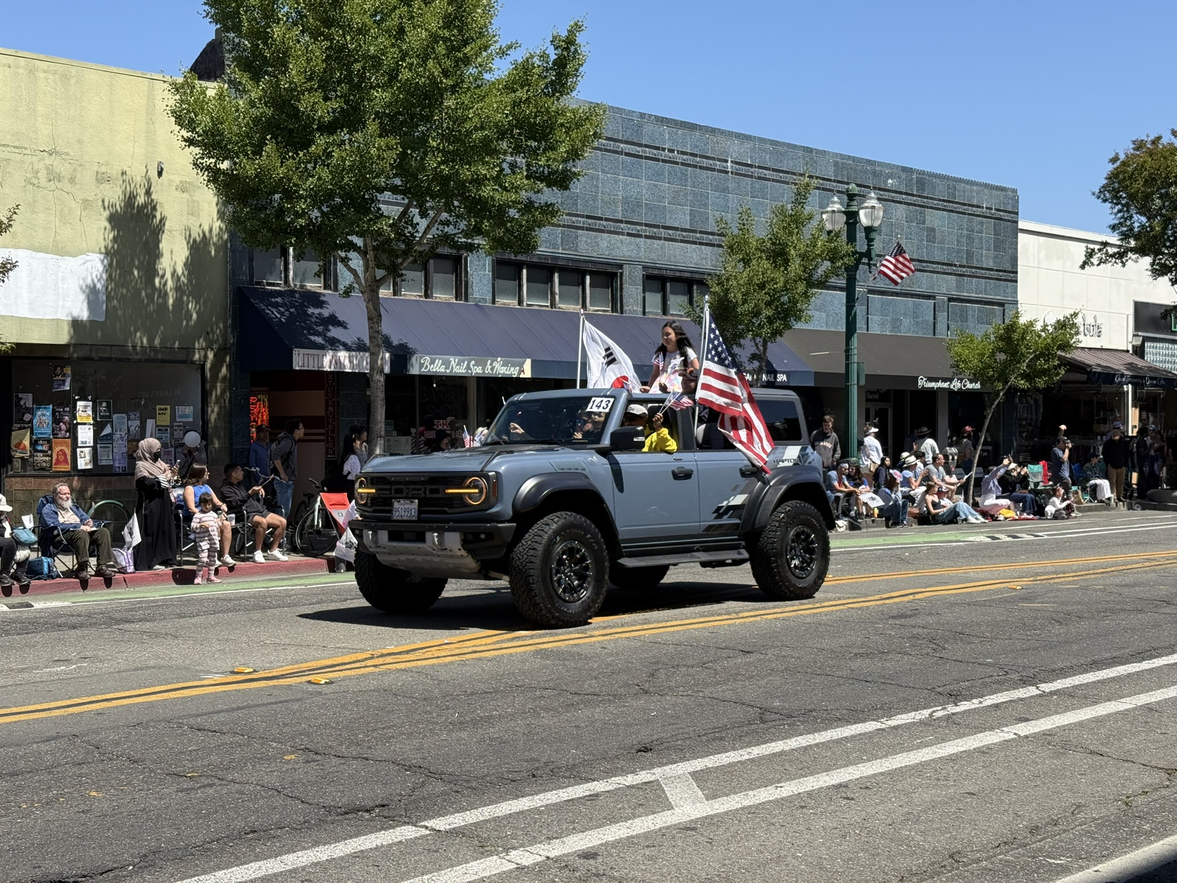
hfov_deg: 39.7
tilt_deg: -0.4
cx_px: 588
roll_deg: +0.7
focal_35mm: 48
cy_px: 442
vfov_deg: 30.3
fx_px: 1632
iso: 64
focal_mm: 6.76
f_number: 1.78
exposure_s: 1/2865
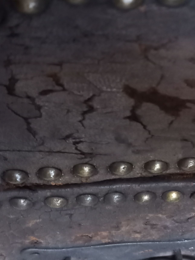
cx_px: 142
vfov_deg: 33.0
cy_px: 94
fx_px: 436
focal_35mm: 58
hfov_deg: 25.0
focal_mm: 4.65
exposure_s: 1/20
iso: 1000
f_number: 1.8
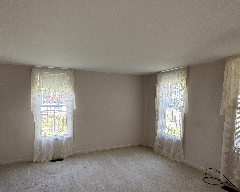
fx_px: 156
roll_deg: -0.3
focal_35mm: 22
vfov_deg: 62.8
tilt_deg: -4.3
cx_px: 113
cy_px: 111
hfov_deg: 75.0
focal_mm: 2.22
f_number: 2.2
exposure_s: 1/120
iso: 125
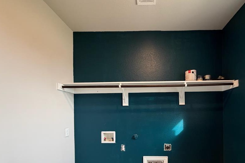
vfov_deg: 62.2
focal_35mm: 19
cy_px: 114
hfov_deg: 85.4
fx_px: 129
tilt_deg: +0.5
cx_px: 151
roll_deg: +0.4
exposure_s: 1/60
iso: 250
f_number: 2.2
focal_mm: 2.22
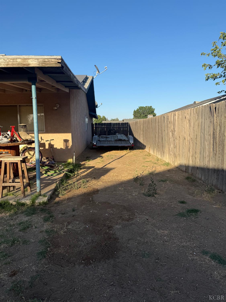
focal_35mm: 24
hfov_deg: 56.8
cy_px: 151
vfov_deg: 71.6
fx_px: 209
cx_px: 113
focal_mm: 6.76
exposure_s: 1/2801
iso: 80
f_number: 1.78
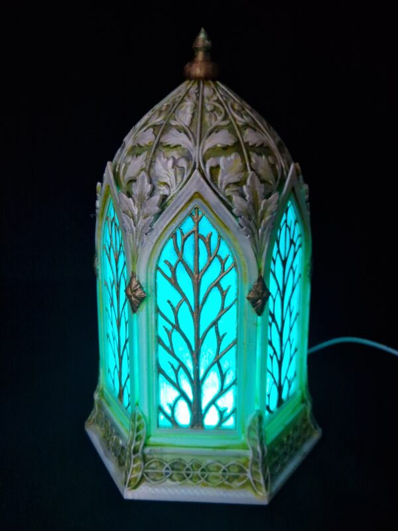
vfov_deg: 73.9
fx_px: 353
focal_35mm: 23
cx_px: 199
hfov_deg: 58.9
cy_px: 266
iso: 320
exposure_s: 1/61
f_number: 1.8
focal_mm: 5.4
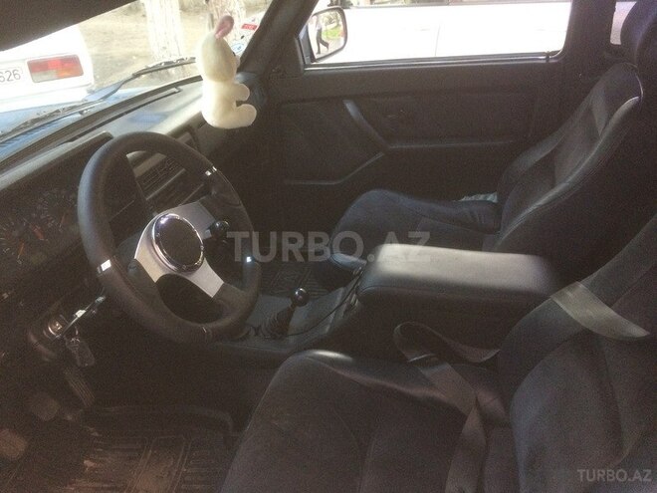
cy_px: 246
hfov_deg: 61.7
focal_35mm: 29
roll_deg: +3.9
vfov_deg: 48.2
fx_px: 550
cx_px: 328
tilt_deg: -29.2
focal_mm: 4.15
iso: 320
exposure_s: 1/25
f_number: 2.2
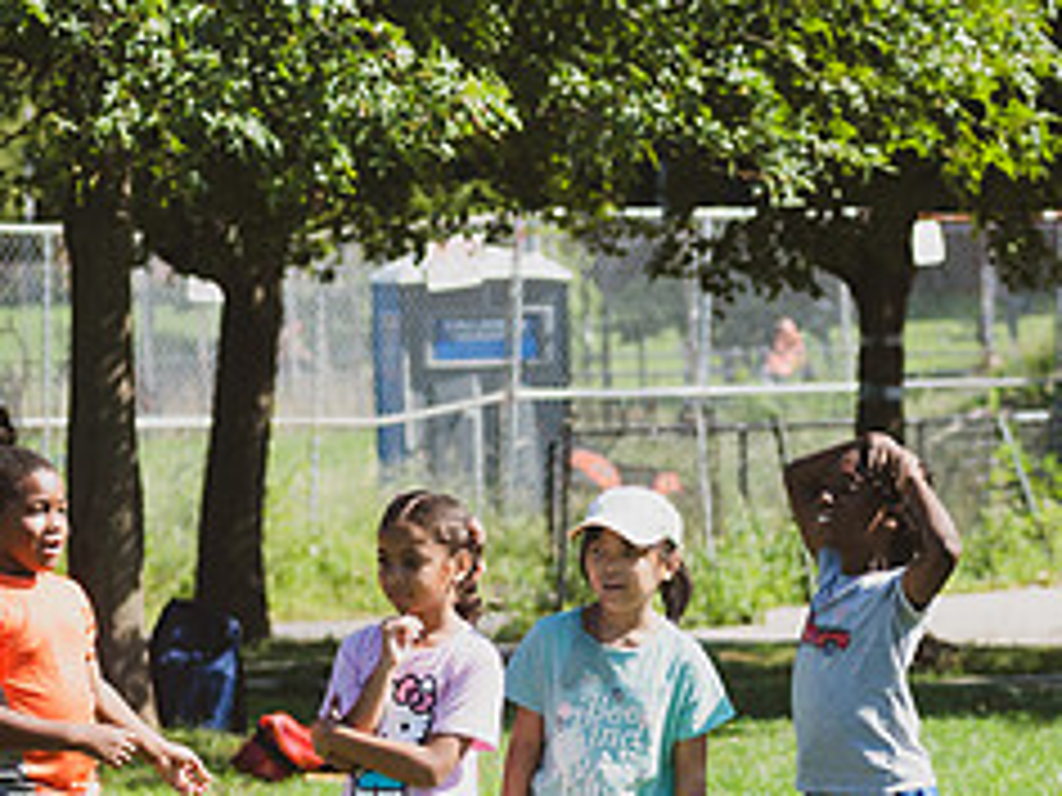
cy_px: 760
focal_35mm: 239
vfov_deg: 6.2
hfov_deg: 8.3
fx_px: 7332
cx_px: 566
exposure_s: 1/1000
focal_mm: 86
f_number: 4
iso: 200
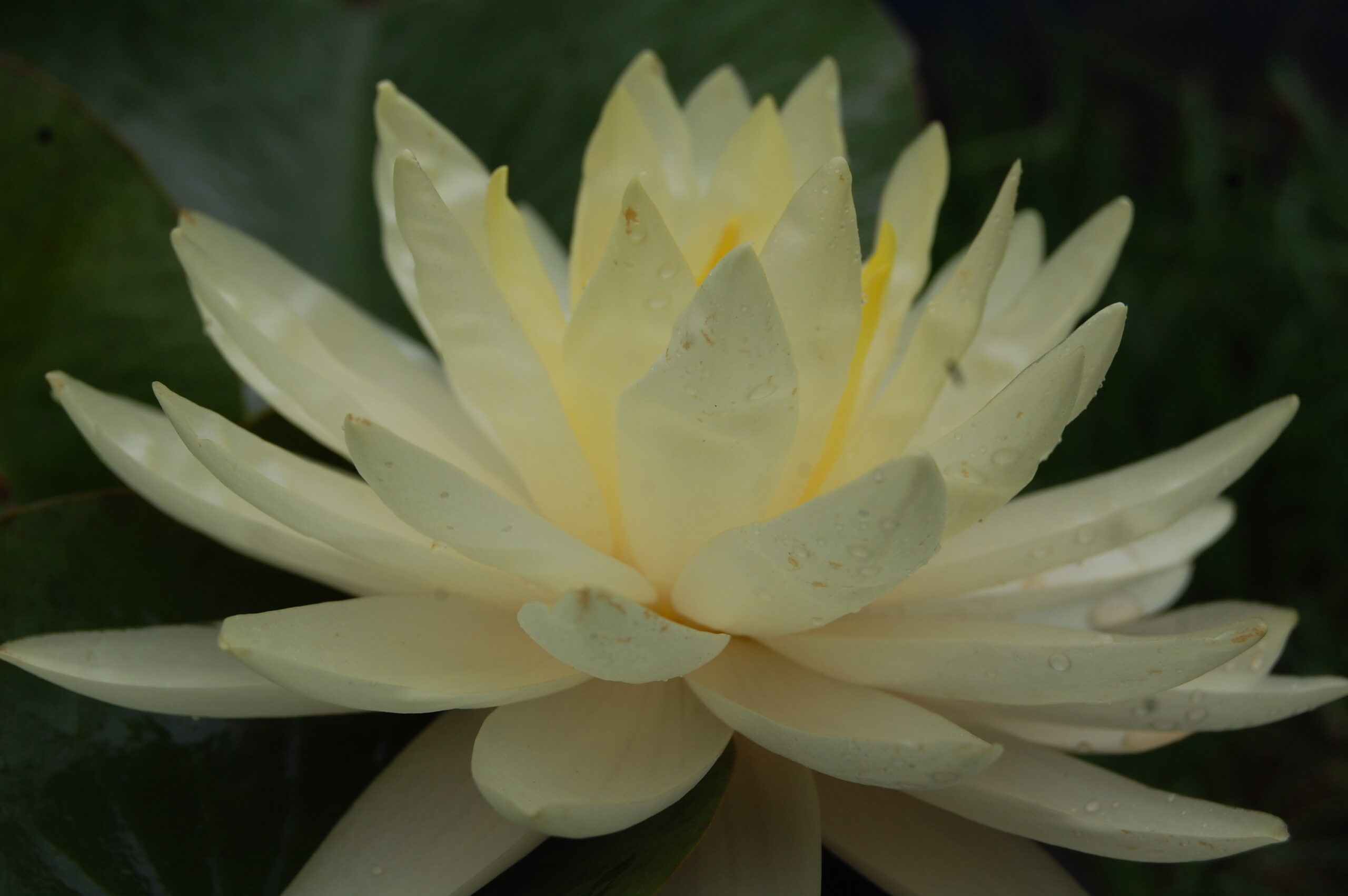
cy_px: 448
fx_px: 2581
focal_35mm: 69
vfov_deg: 19.7
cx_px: 674
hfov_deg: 29.3
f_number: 9
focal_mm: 46
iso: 200
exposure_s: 1/320
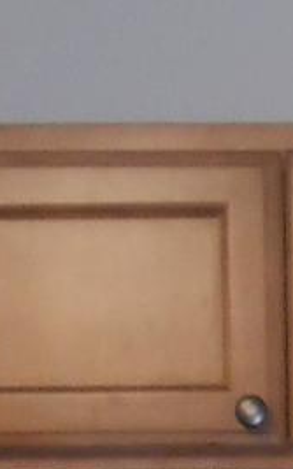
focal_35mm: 238
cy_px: 1249
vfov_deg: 7.9
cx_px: 625
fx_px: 3039
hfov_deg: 5.4
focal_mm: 5.3
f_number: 3.8
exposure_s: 1/25
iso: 200
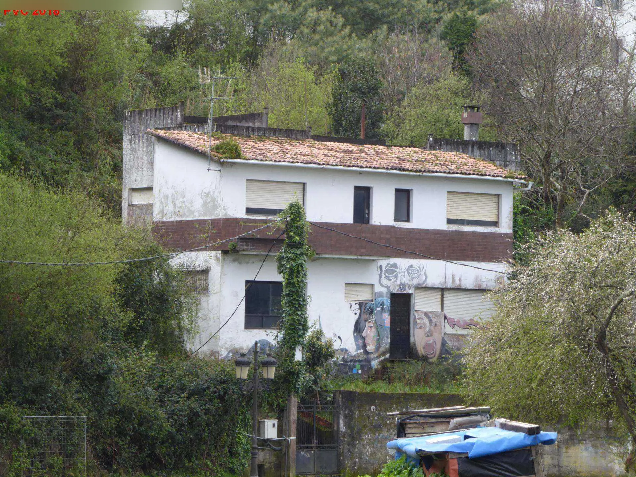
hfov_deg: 12.3
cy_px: 238
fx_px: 2940
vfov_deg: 9.3
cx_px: 318
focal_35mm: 160
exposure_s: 1/80
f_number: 8
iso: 200
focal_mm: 28.7
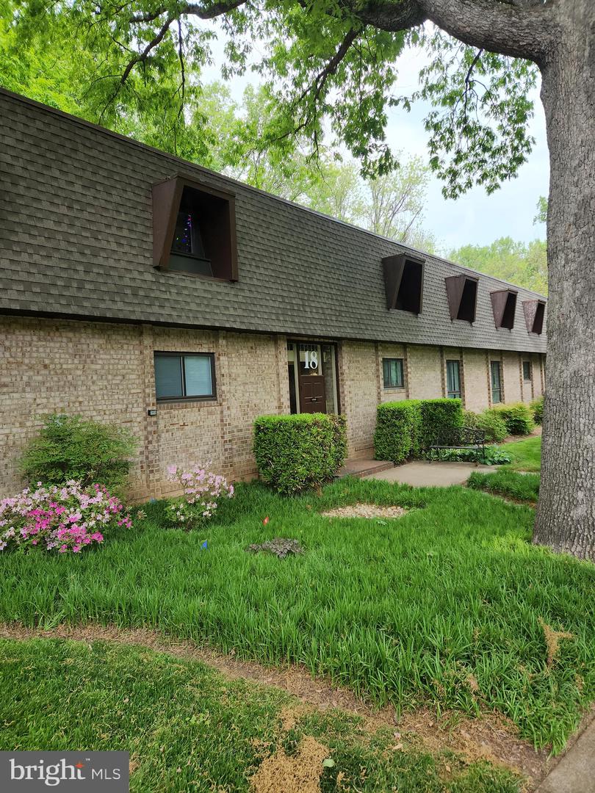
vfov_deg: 73.9
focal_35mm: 23
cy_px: 396
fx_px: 527
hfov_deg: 58.9
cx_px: 298
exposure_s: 1/185
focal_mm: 5.4
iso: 20
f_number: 1.8
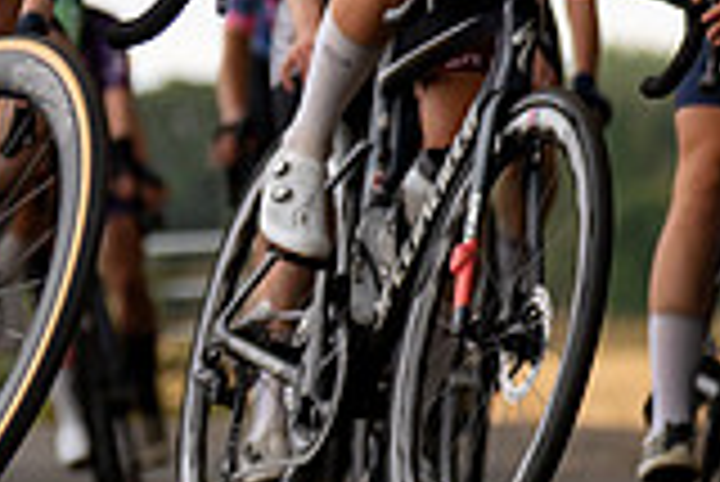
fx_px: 11730
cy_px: -177
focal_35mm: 586
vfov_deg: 2.3
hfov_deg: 3.5
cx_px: -169
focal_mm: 100
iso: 400
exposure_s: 1/1000
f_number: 2.8
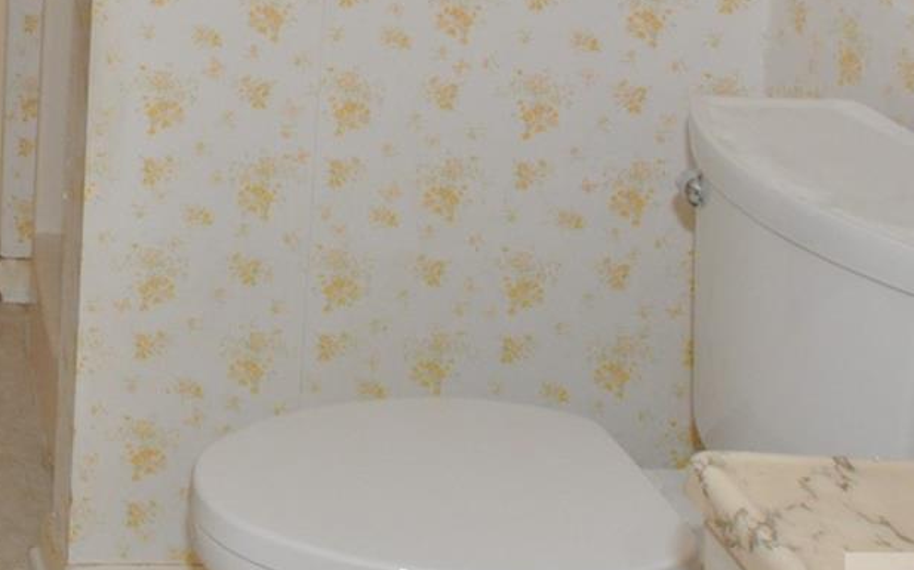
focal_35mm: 71
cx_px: -200
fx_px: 1768
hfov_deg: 25.8
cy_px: -163
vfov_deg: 17.3
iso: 640
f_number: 5.6
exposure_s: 1/60
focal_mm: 14
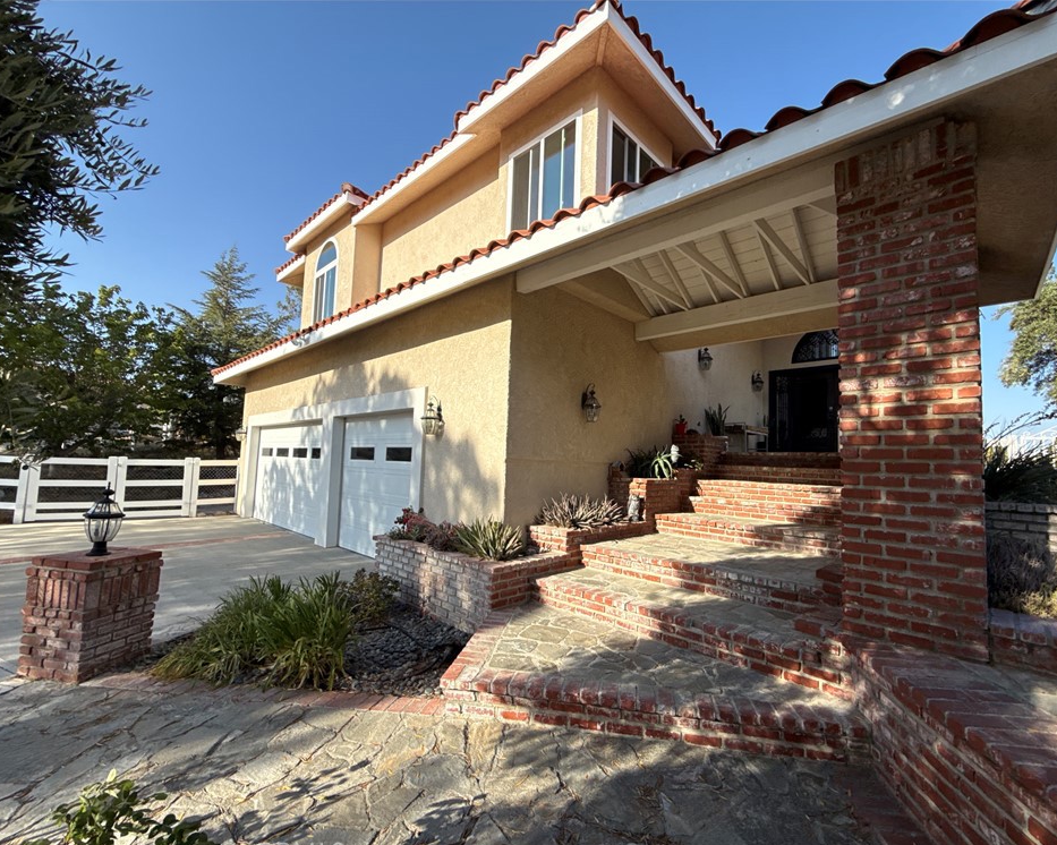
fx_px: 469
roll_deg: -2.3
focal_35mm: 15
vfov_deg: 84.0
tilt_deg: +3.9
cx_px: 566
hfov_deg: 96.6
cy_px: 434
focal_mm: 2.22
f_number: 2.2
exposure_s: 1/1033
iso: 64
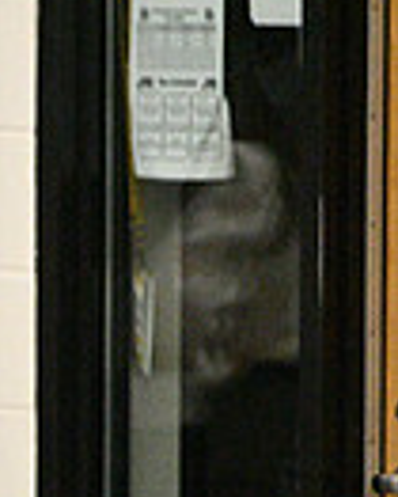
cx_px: -694
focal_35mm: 622
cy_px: 313
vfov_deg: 3.1
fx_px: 9148
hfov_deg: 2.5
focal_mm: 150
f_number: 2.8
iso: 12800
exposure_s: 1/1250
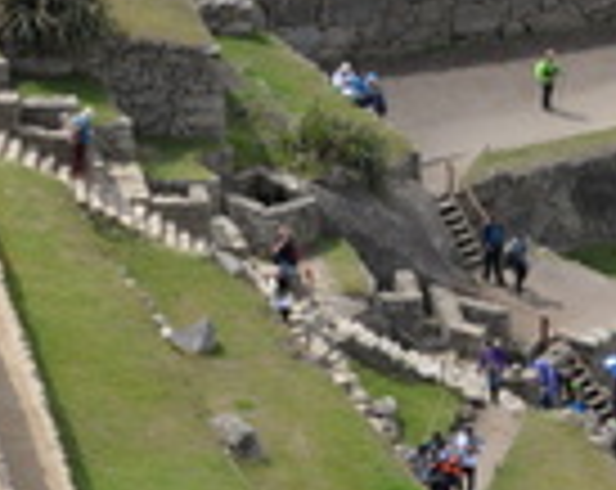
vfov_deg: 4.3
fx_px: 6567
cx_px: 522
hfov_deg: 5.4
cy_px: 355
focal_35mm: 361
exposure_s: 1/250
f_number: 8
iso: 200
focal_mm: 105
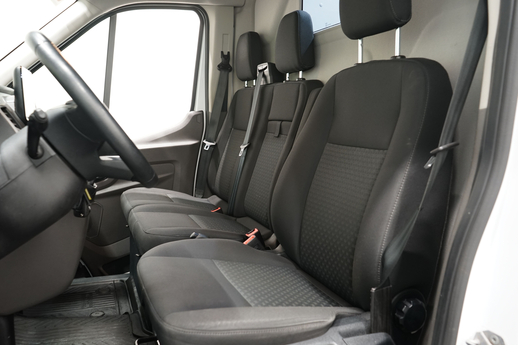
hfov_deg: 65.5
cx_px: 259
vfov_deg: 46.4
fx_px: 403
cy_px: 172
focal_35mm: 28
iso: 800
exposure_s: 1/3
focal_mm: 28
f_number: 5.6
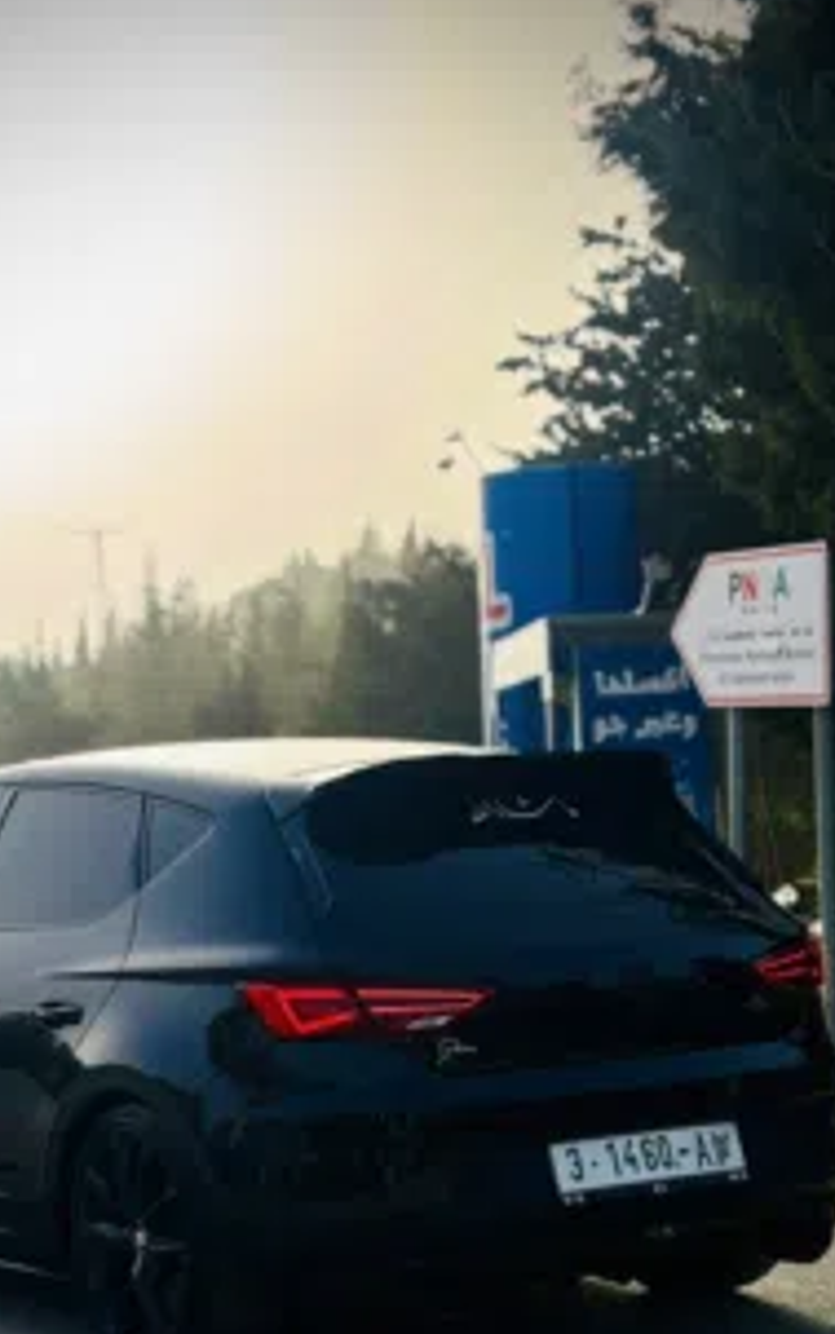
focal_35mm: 73
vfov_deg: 28.1
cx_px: 274
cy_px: 848
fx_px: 2655
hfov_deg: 17.8
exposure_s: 1/1115
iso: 32
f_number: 1.6
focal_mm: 5.96
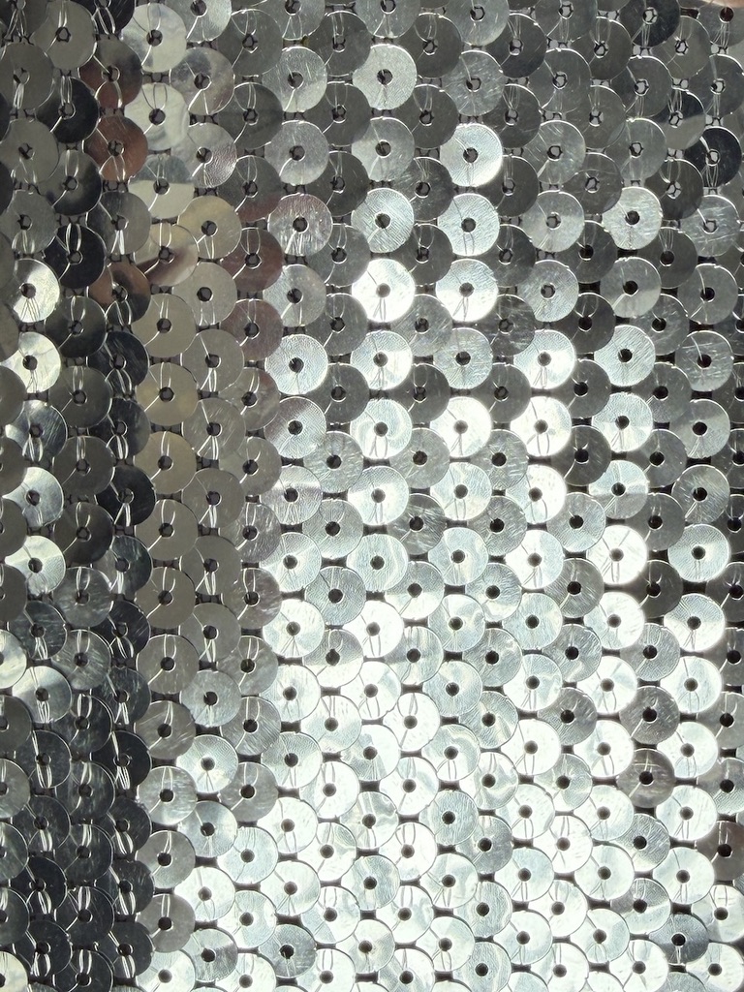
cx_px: 372
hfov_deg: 56.8
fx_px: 688
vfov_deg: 71.6
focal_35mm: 24
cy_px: 496
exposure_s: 1/121
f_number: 2.2
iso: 50
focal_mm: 2.22
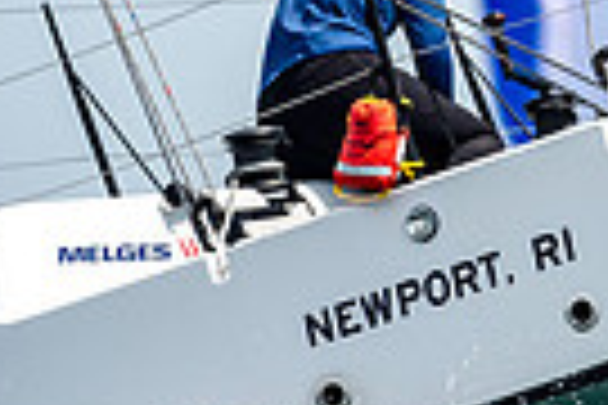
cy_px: -356
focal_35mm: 1501
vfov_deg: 0.9
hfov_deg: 1.4
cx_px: 1275
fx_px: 25348
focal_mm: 350
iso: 400
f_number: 5
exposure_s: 1/2500
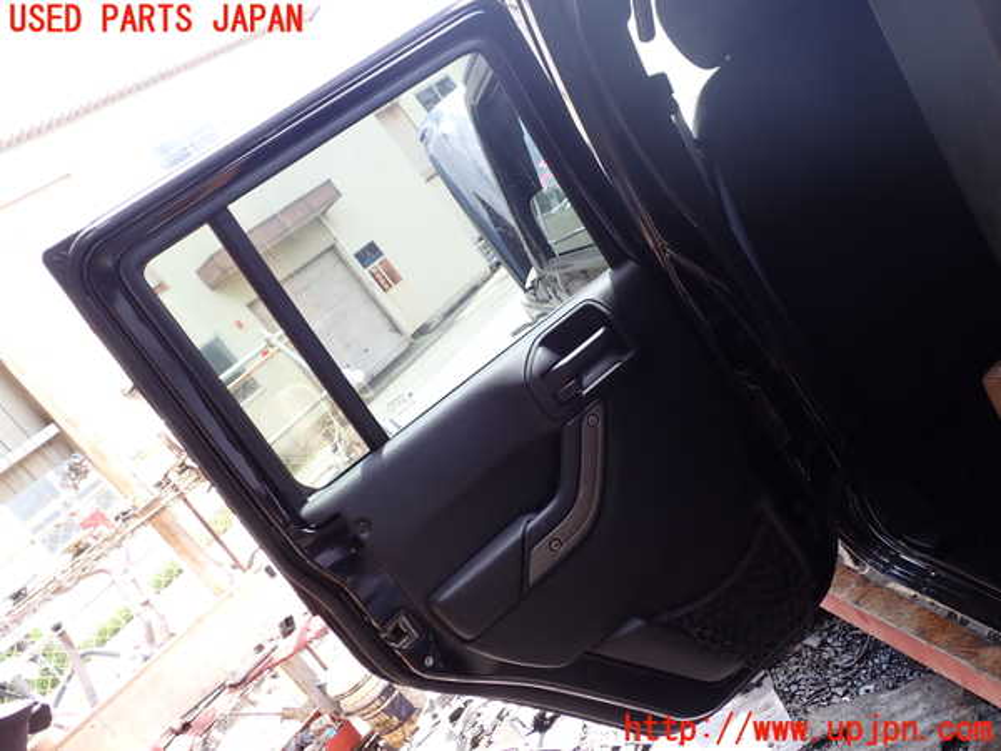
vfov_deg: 46.8
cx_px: 500
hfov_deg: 60.0
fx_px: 868
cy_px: 376
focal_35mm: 30
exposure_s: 1/60
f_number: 3.2
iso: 100
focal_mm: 5.4
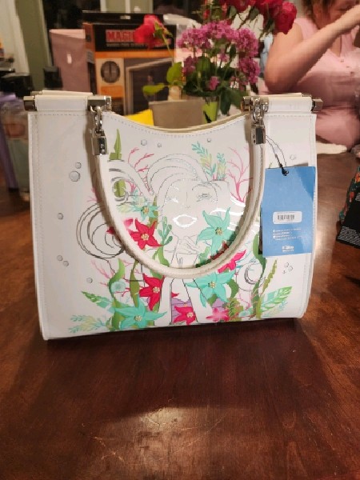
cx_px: 180
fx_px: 319
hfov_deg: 58.9
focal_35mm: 23
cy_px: 240
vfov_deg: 73.9
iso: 320
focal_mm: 6.4
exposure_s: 1/120
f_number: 1.8
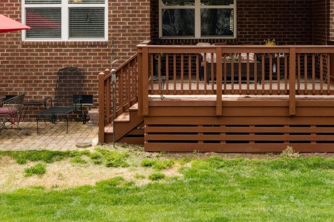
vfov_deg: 18.0
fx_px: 686
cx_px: 165
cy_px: 9
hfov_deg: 27.3
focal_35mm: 74
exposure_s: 1/60
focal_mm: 20
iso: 100
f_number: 8
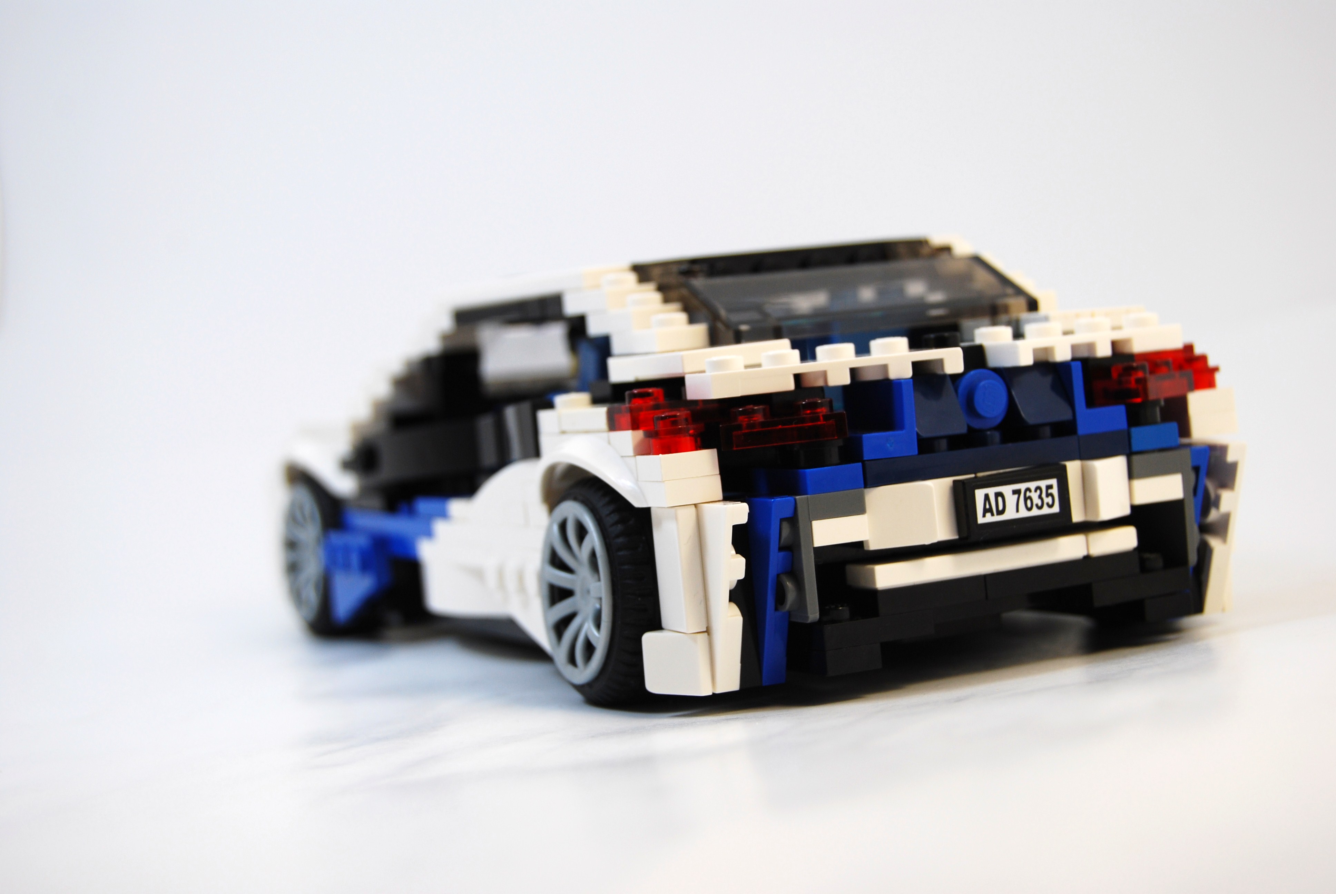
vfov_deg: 19.8
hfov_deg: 29.2
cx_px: 668
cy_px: 447
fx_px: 2564
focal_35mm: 69
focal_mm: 46
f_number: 5.6
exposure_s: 1/125
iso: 180
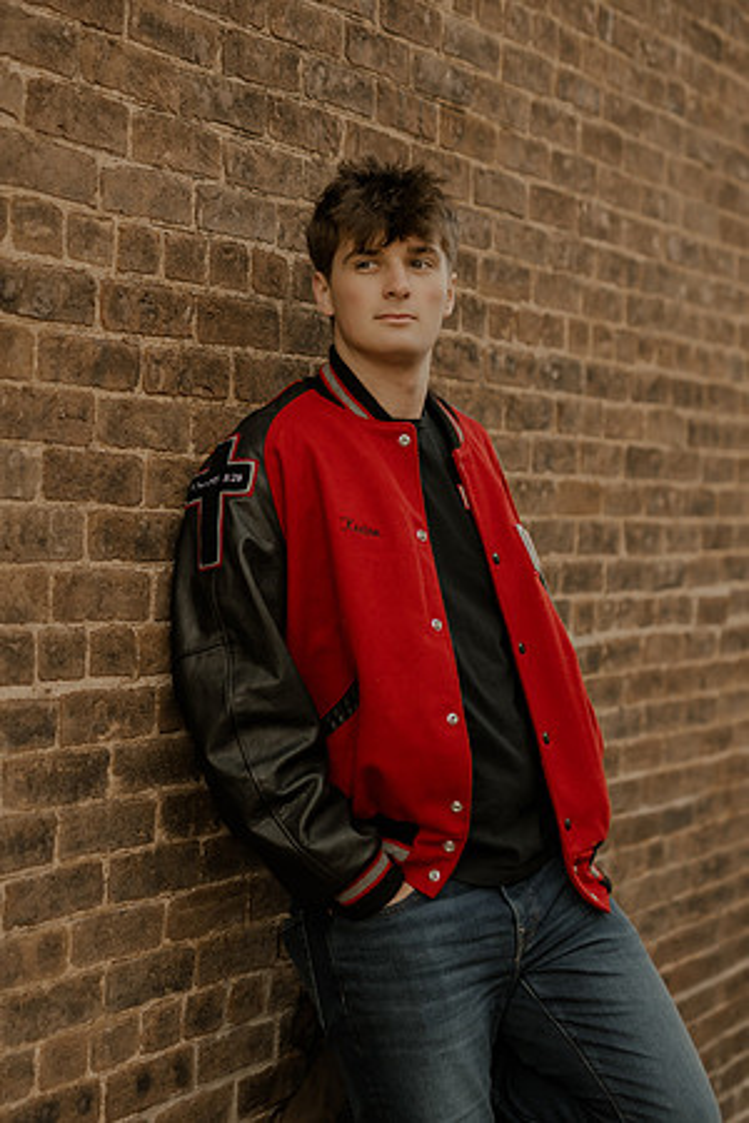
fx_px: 2340
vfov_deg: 27.0
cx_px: 374
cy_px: 562
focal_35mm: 75
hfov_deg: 18.2
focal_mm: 50
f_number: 1.8
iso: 800
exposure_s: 1/2000
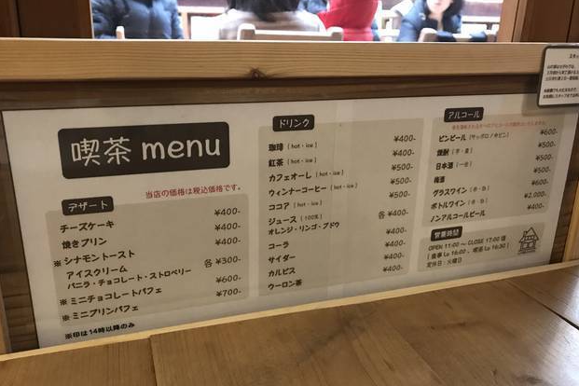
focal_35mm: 30
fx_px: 482
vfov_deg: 43.6
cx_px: 282
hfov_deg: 61.9
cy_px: 192
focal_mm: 3.99
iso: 100
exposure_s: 1/9
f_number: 1.8
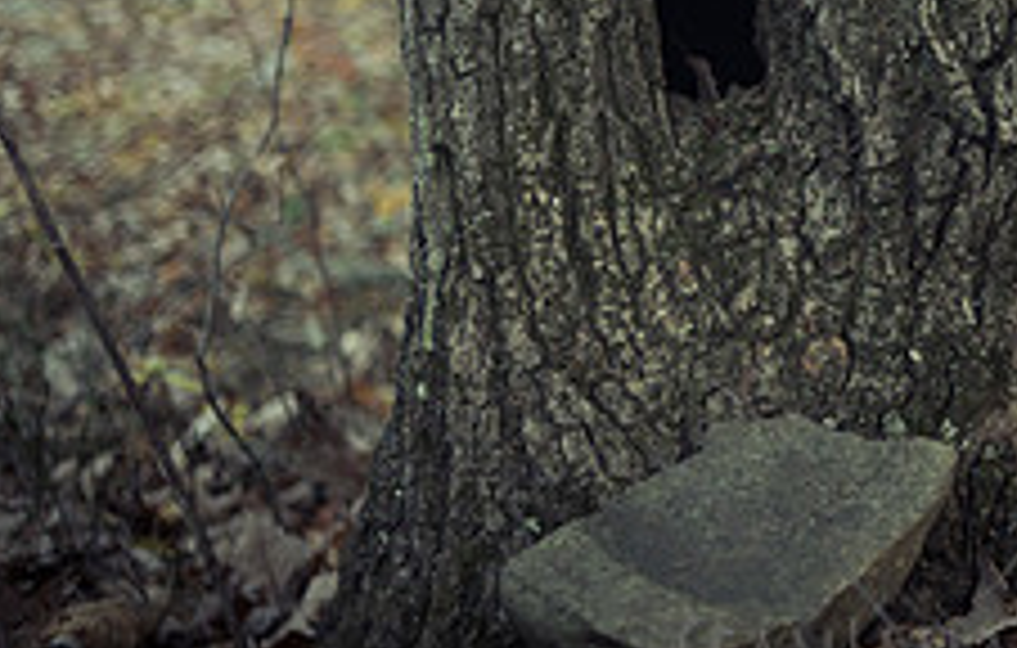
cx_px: 994
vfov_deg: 14.2
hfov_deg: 21.9
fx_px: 2536
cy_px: -104
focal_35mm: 91
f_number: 2
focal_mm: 35
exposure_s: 1/160
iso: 200
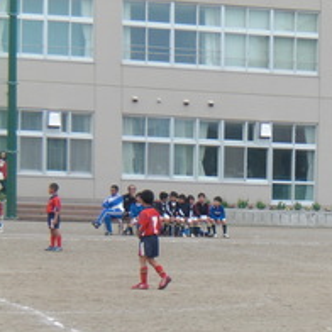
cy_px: 265
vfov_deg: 9.2
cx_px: 349
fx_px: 2051
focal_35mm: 189
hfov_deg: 9.2
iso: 64
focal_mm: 16.51
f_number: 5.4
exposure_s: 1/200
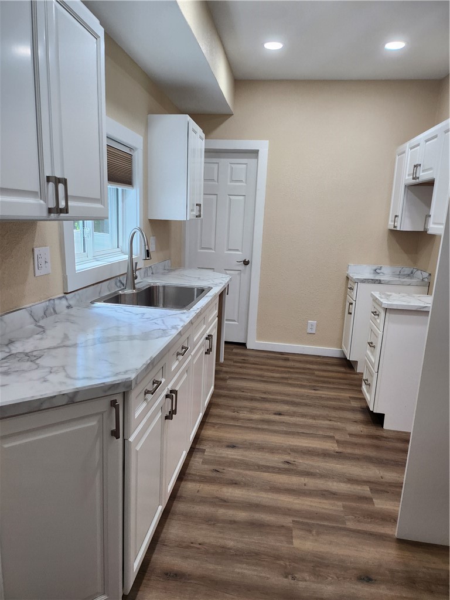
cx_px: 225
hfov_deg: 56.8
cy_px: 300
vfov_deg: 71.6
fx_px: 416
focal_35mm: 24
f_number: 1.8
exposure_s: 1/120
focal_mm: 5
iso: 160
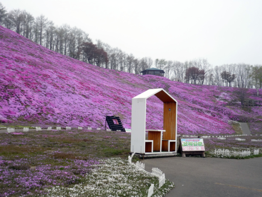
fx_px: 333
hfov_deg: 42.9
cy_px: 98
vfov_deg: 32.9
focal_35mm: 44
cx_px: 131
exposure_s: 1/200
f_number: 3
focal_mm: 7.2
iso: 100
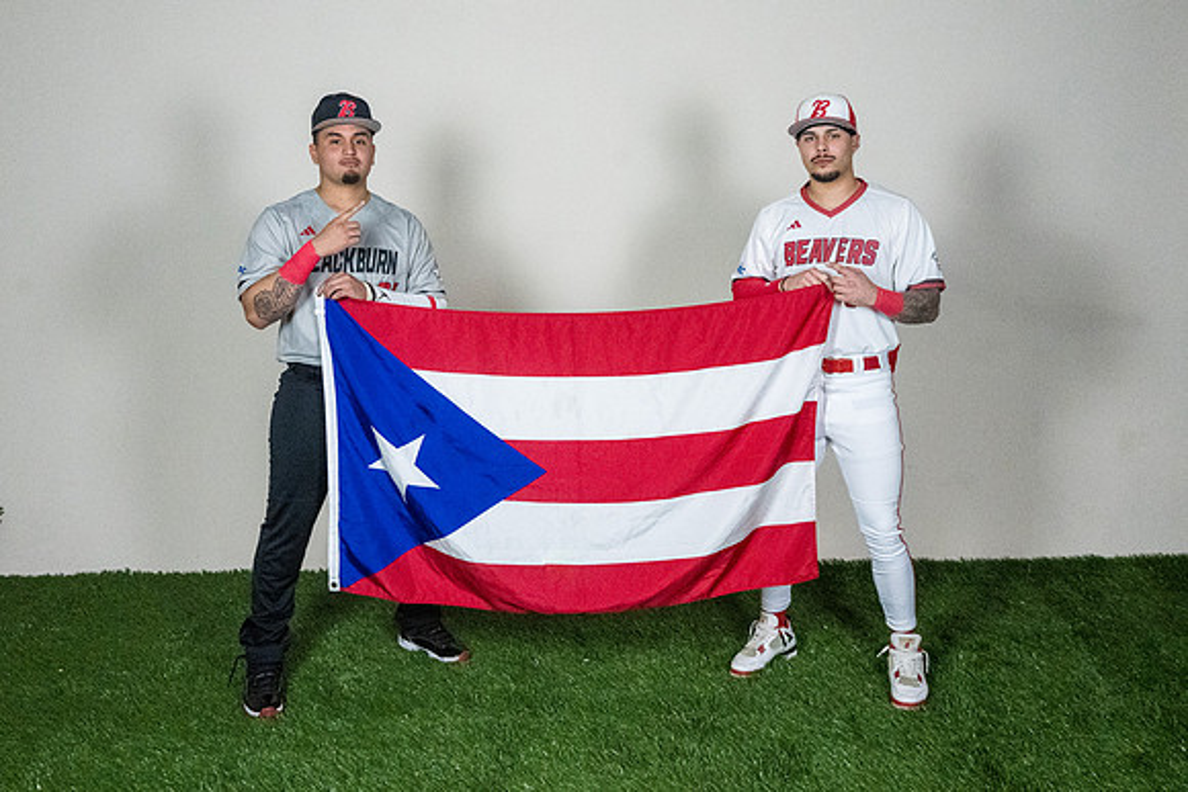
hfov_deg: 59.4
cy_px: 327
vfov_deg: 41.5
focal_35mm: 32
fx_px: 1041
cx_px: 613
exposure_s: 1/160
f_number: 6.3
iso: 6400
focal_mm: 24
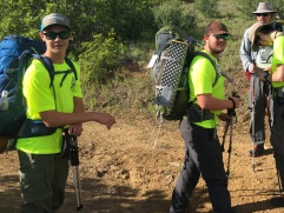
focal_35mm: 44
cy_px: 58
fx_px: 361
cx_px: 206
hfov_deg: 41.9
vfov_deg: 32.4
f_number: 2.2
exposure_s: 1/1054
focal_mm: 4.15
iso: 25
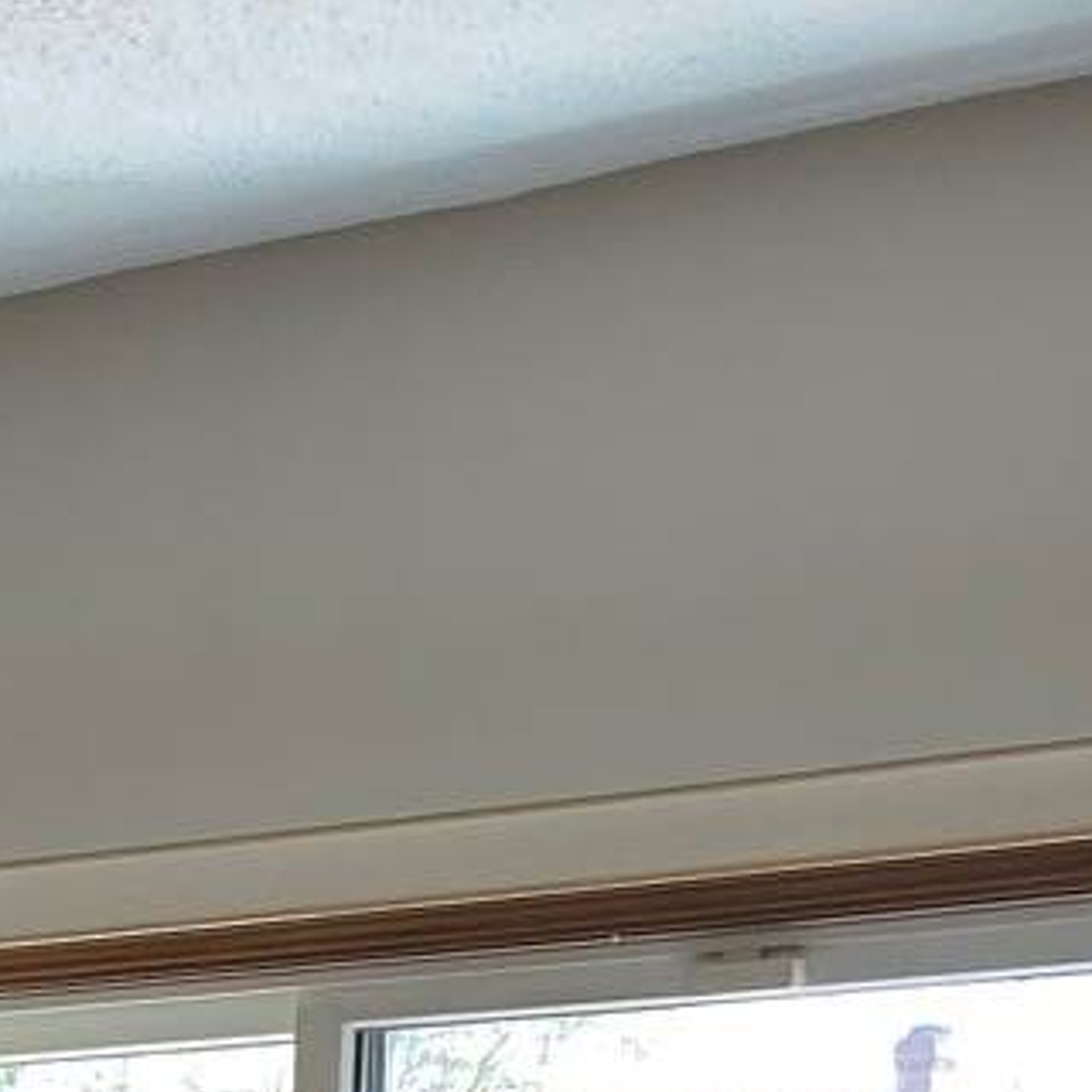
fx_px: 5175
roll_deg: +0.9
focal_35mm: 145
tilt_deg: -8.3
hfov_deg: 10.3
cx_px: -1597
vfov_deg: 10.8
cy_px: 2303
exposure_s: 1/120
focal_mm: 4.25
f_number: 1.8
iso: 80
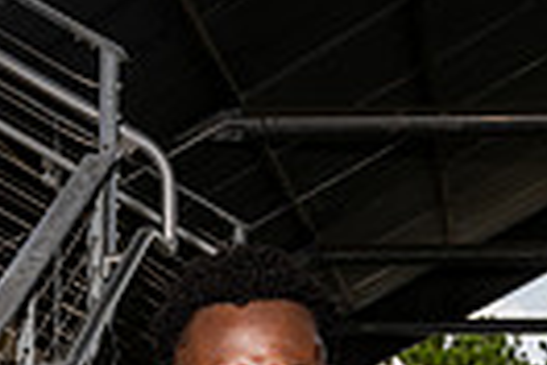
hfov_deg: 17.6
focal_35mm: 116
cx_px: 240
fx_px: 1762
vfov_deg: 10.4
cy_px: 846
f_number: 8
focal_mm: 34
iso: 100
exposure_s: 1/250
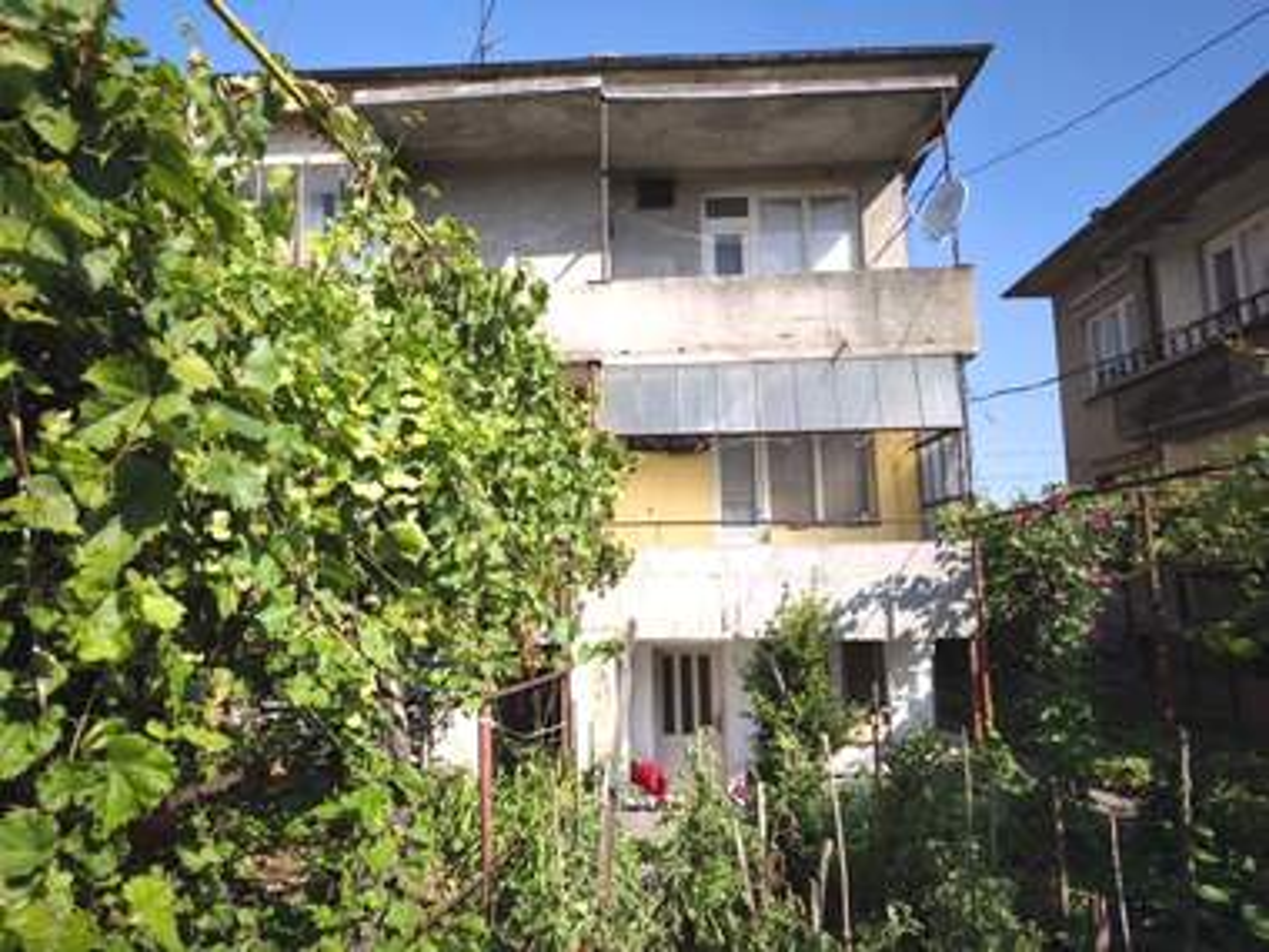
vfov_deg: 58.9
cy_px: 476
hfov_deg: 73.9
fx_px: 843
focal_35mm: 23
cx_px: 634
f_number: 1.6
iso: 50
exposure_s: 1/1567
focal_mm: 6.57
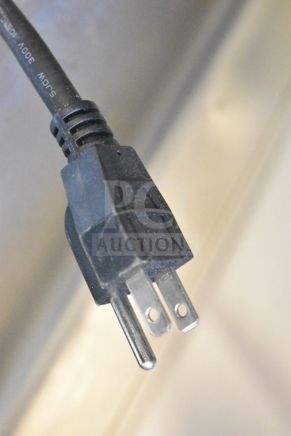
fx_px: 1000
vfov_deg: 24.6
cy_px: 218
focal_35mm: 82
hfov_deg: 16.6
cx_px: 146
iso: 18000
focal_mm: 55
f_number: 5.6
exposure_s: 1/100
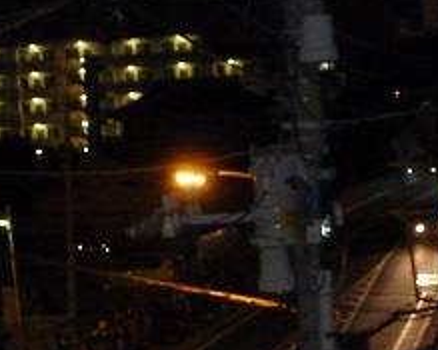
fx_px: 1646
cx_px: 109
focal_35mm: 127
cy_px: 232
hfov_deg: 15.1
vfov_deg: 12.1
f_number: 4.2
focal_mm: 12.8
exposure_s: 1/8
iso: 1000
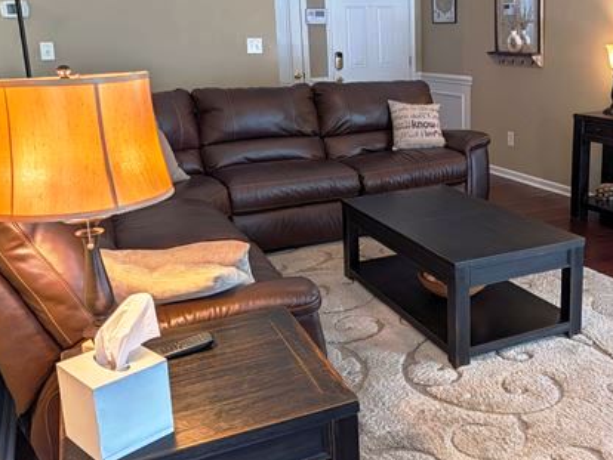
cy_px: 186
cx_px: 412
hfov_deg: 49.2
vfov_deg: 38.6
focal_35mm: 37
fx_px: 656
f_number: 1.68
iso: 20
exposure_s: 1/120
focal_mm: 6.9
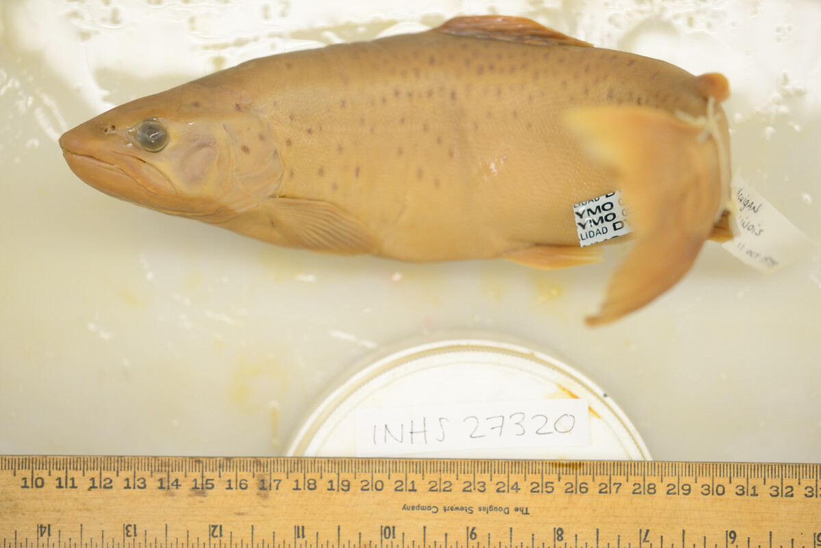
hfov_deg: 33.4
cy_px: 274
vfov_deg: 22.6
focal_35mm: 60
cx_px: 410
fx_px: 1369
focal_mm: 60
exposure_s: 1/160
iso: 800
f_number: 3.2
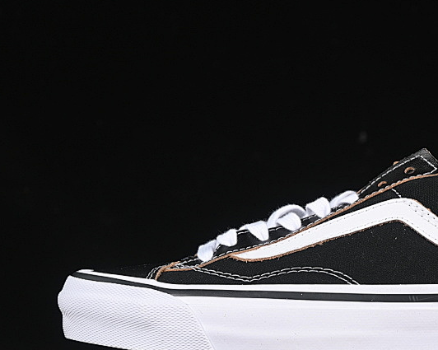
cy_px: 179
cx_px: 358
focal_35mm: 143
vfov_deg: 10.8
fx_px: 1853
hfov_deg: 13.4
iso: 160
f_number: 6.3
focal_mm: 50
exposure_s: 1/60
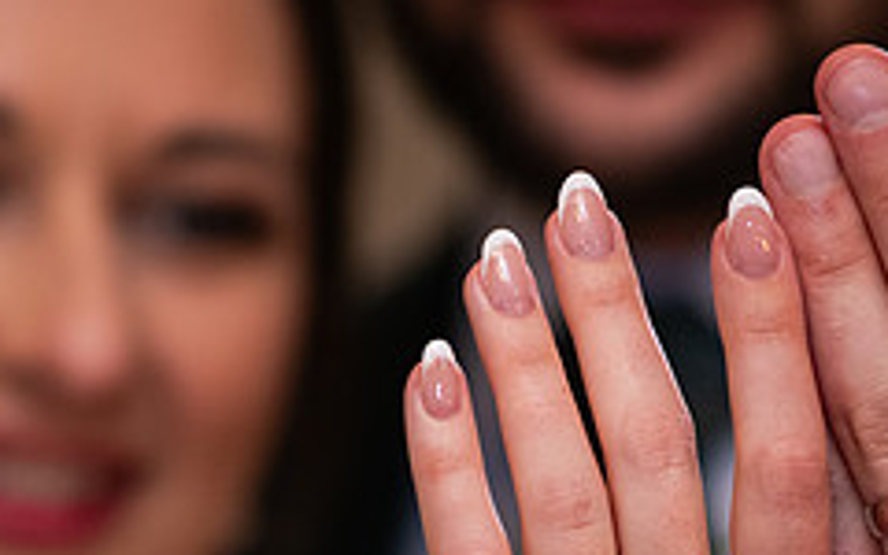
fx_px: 11907
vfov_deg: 2.7
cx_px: 459
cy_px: 646
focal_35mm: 492
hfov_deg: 4.3
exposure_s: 1/160
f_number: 3.5
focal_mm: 200
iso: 800
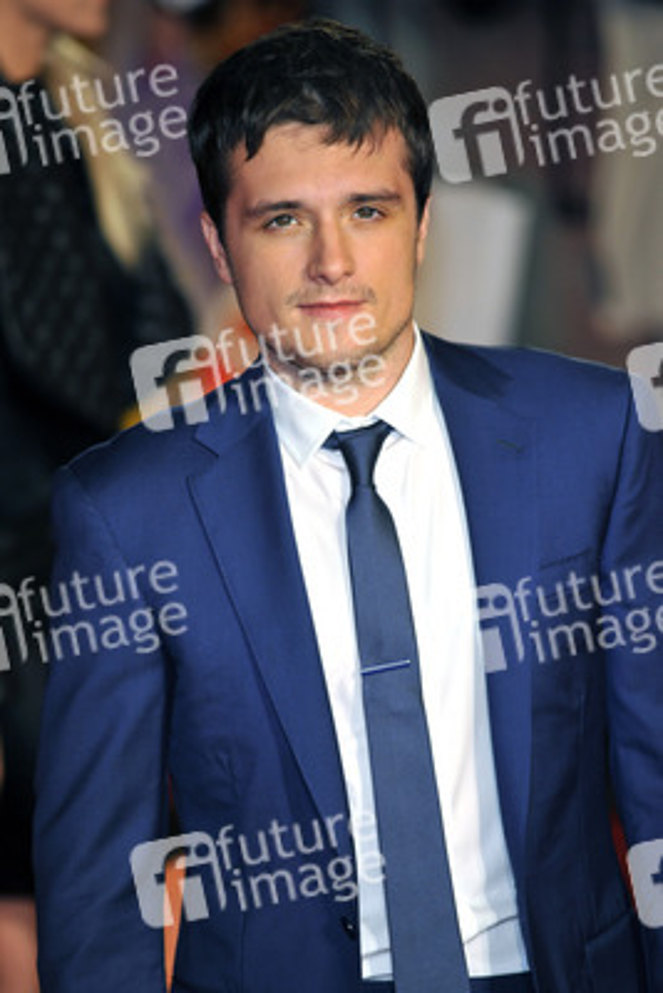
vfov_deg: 10.3
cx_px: 332
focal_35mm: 200
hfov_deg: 6.9
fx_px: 5520
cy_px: 496
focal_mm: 200
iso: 1000
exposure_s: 1/250
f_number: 4
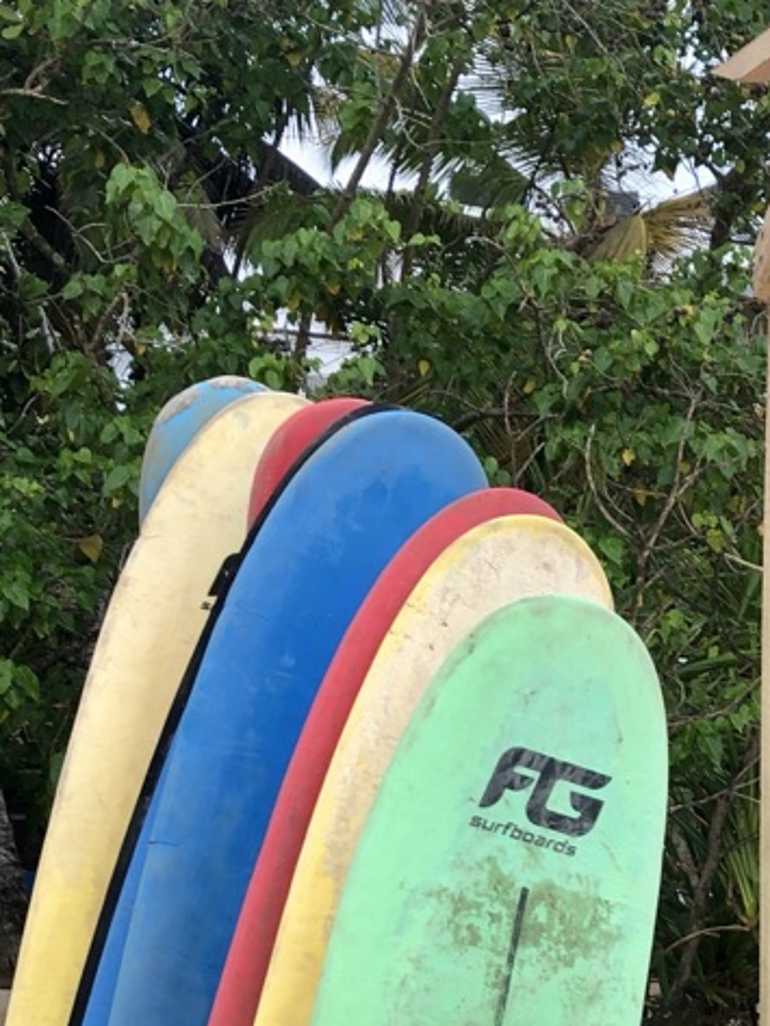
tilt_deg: -0.8
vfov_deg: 25.9
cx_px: 646
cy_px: 1048
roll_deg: +1.3
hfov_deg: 20.4
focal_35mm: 71
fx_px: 2105
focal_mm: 3.99
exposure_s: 1/120
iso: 20
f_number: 1.8
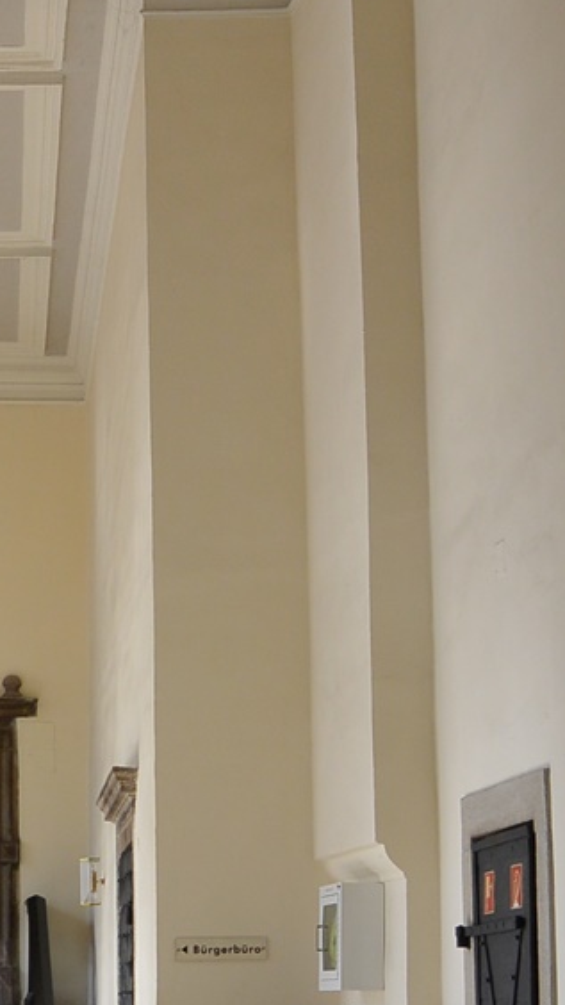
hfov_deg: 13.4
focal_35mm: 87
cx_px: -150
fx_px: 2319
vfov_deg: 24.4
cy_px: 651
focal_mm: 11
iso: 125
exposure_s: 1/125
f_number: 4
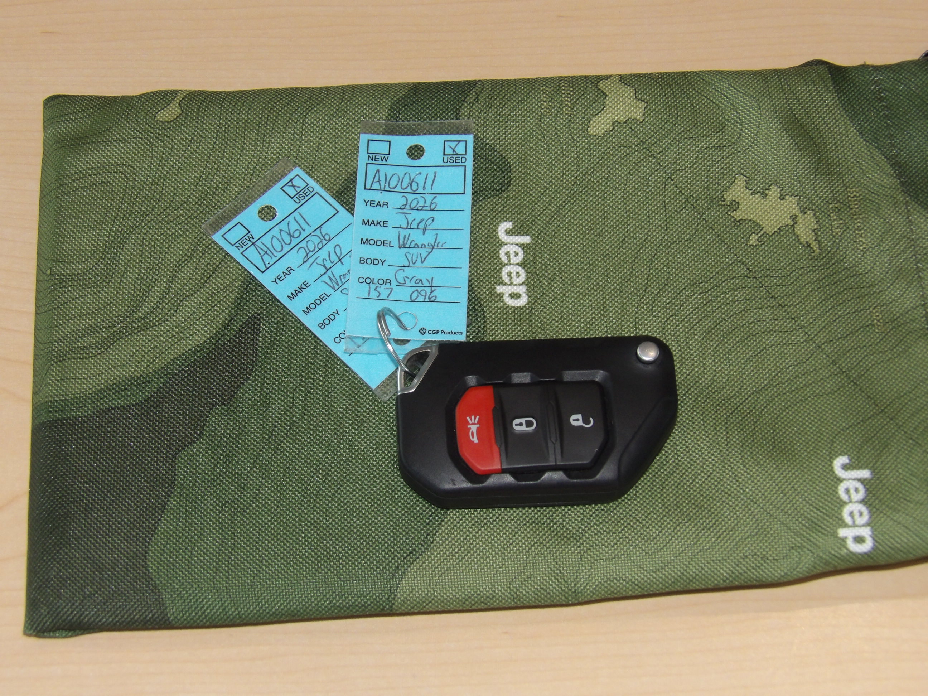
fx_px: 1930
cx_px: 464
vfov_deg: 20.4
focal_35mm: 72
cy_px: 348
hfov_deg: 27.0
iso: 200
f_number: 4.1
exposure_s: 1/100
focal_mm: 13
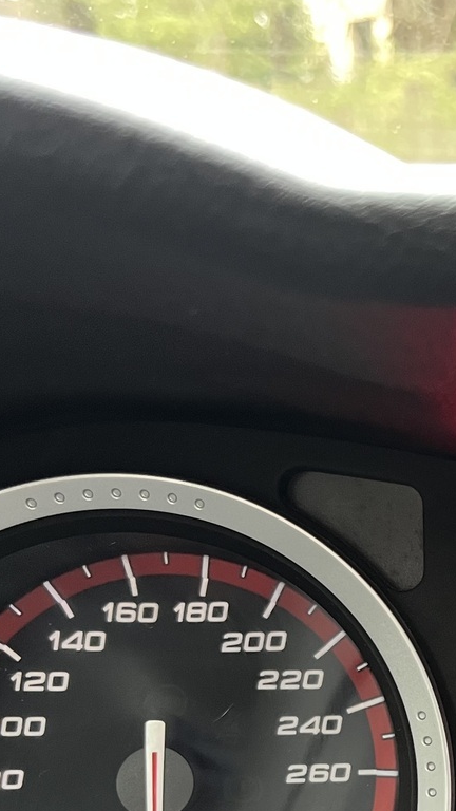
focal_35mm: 59
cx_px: 647
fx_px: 1268
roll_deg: -1.5
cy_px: 631
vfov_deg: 34.5
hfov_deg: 18.5
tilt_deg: -21.1
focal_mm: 5.1
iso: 250
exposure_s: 1/58
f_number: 1.6
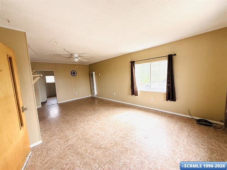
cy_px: 85
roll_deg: +3.0
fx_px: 92
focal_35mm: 14
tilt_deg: -5.0
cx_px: 114
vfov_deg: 85.7
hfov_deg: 102.1
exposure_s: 1/102
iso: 64
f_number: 2.2
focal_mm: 2.22
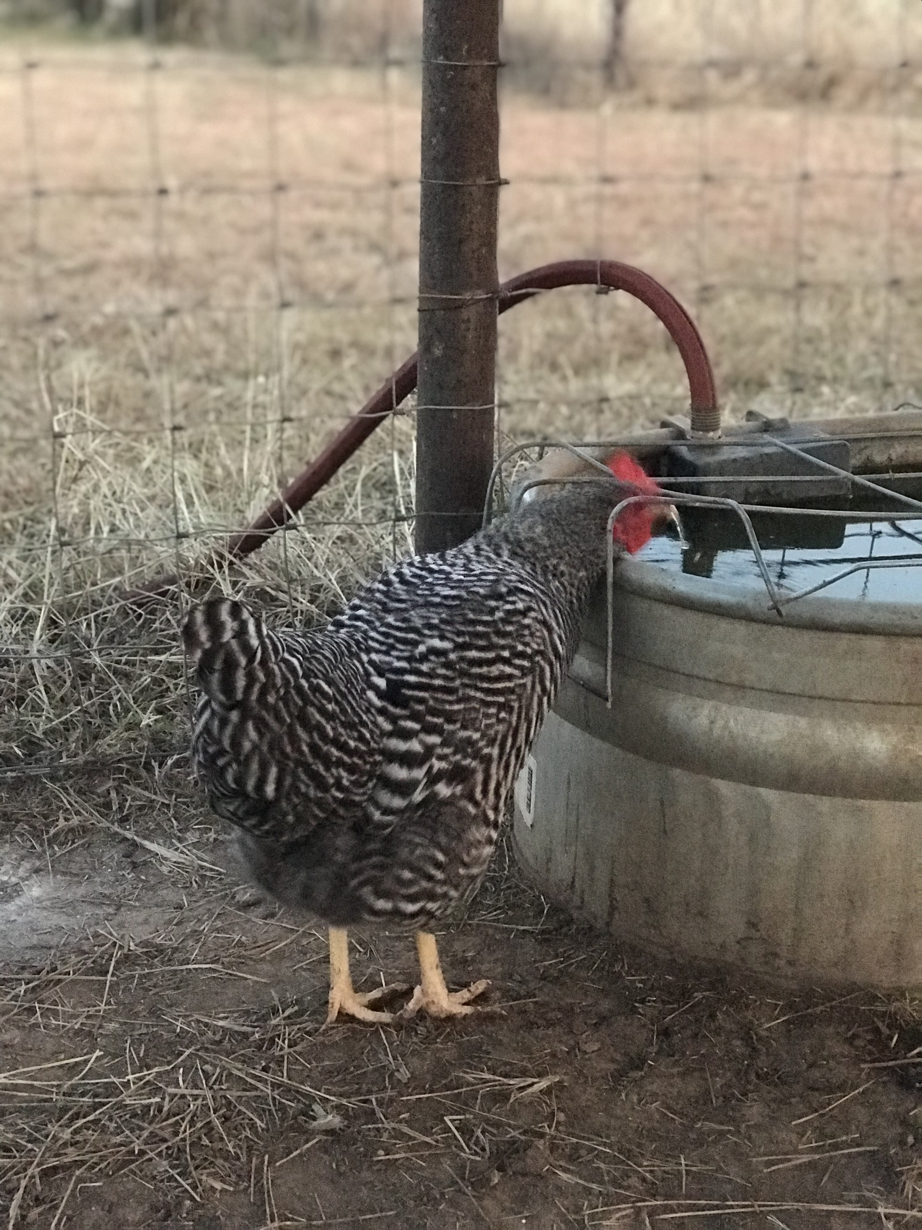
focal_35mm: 57
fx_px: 2024
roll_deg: -1.4
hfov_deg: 25.7
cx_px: 461
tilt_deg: -17.1
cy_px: 615
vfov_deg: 33.8
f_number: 2.8
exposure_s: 1/60
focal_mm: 6.6
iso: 1250
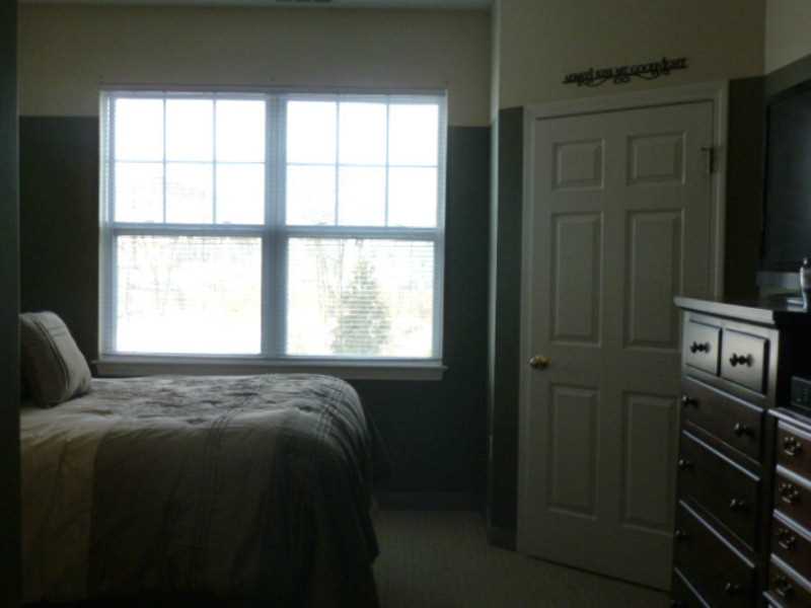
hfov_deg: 49.0
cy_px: 304
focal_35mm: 38
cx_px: 406
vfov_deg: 37.7
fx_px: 890
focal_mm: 6.8
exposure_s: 1/60
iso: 250
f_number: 3.8
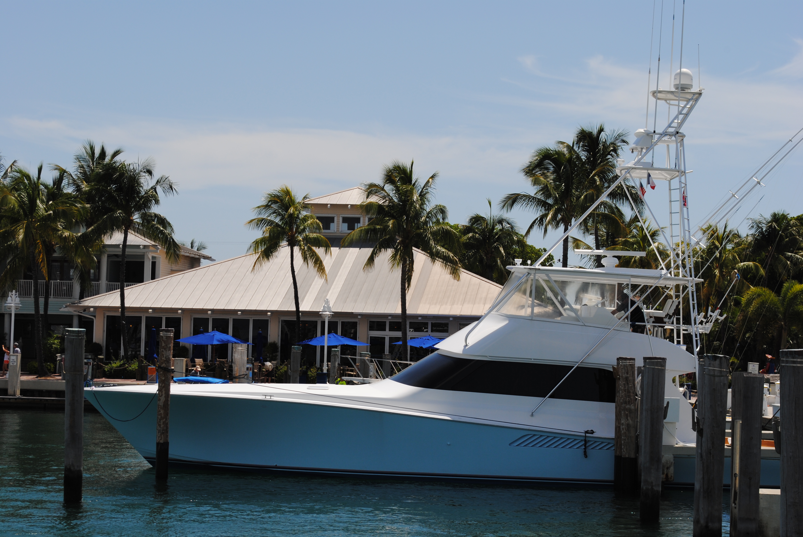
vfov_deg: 16.6
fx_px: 1842
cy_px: 268
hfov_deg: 24.6
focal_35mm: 82
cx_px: 402
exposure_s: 1/320
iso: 100
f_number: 9
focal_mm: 55
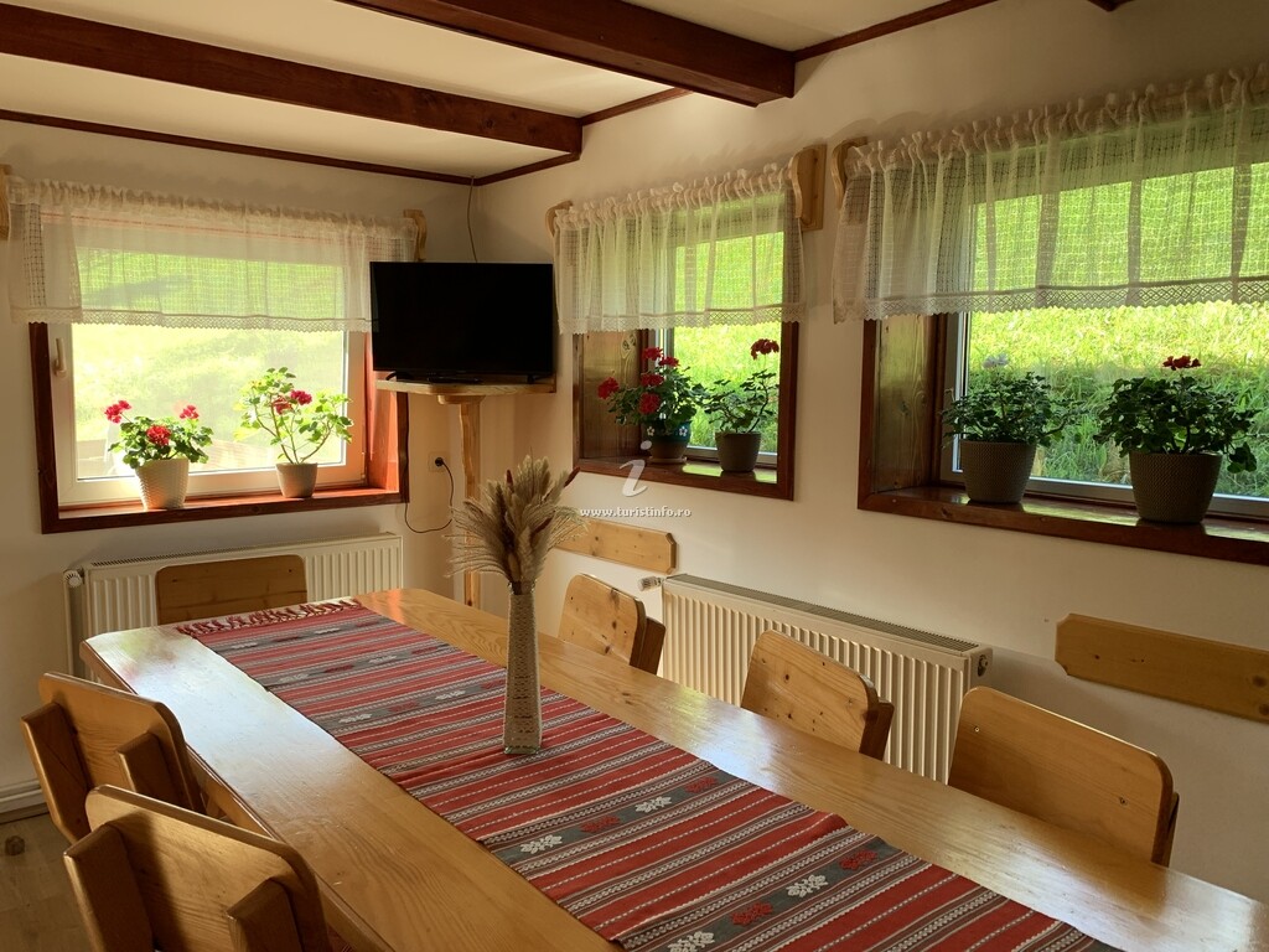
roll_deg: -0.1
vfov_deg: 53.1
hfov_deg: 67.3
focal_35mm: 26
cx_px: 634
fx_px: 953
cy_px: 476
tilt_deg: -5.6
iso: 80
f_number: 1.8
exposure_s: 1/121
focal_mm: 4.25
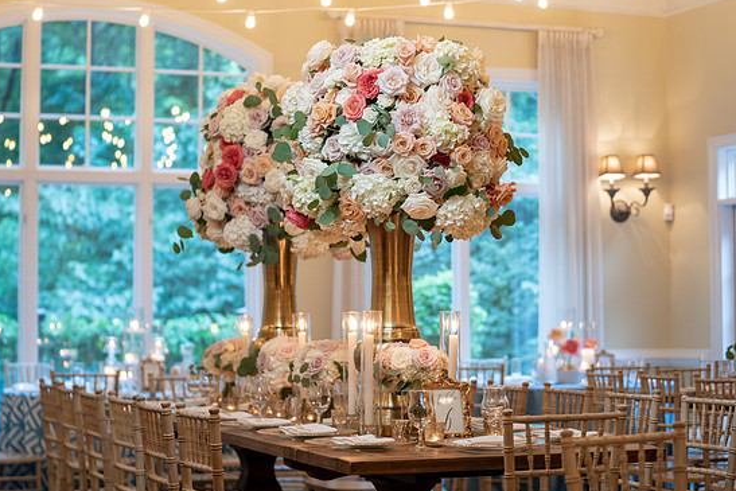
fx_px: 1554
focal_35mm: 76
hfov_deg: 26.6
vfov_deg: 18.0
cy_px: 244
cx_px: 370
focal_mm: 70
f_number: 2.8
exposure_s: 1/100
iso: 2000
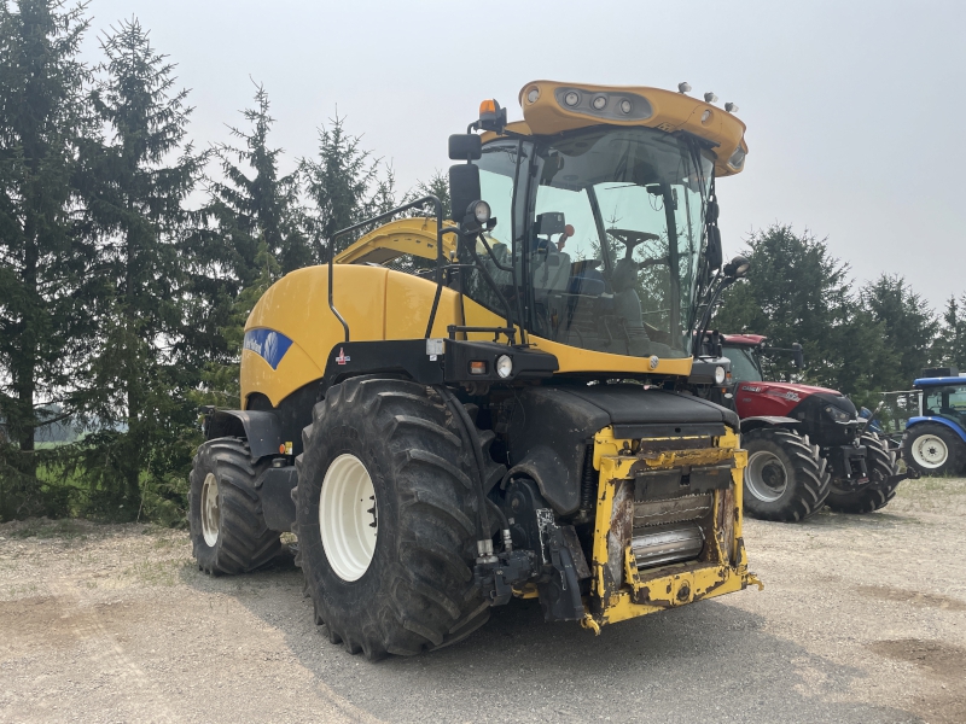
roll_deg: +2.0
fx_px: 726
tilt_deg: +9.8
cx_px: 483
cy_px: 362
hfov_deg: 67.3
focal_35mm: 26
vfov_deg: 53.1
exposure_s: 1/4651
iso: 32
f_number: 1.6
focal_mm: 4.2
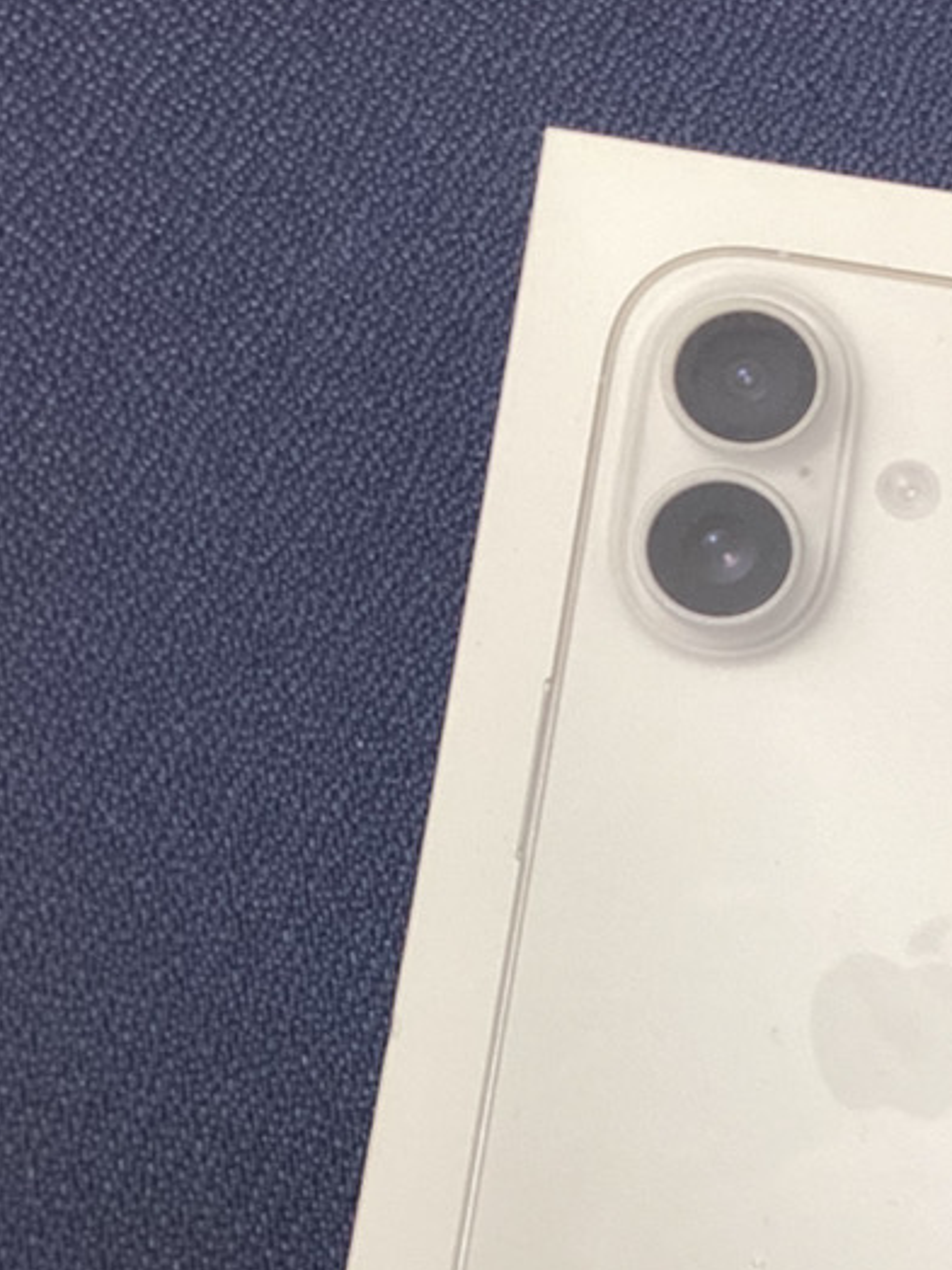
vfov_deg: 26.8
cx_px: 819
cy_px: 1032
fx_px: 2603
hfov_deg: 20.4
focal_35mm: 71
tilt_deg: -75.0
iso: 64
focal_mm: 3.3
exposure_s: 1/60
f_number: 2.4
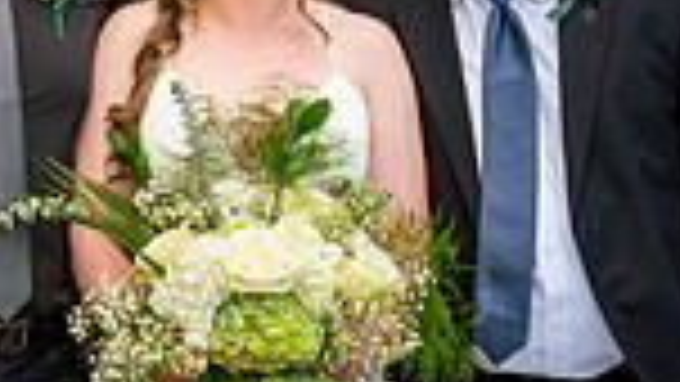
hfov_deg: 8.7
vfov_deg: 4.9
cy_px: 499
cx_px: 343
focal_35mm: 248
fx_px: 4472
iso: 400
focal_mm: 54
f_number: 4.5
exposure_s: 1/250
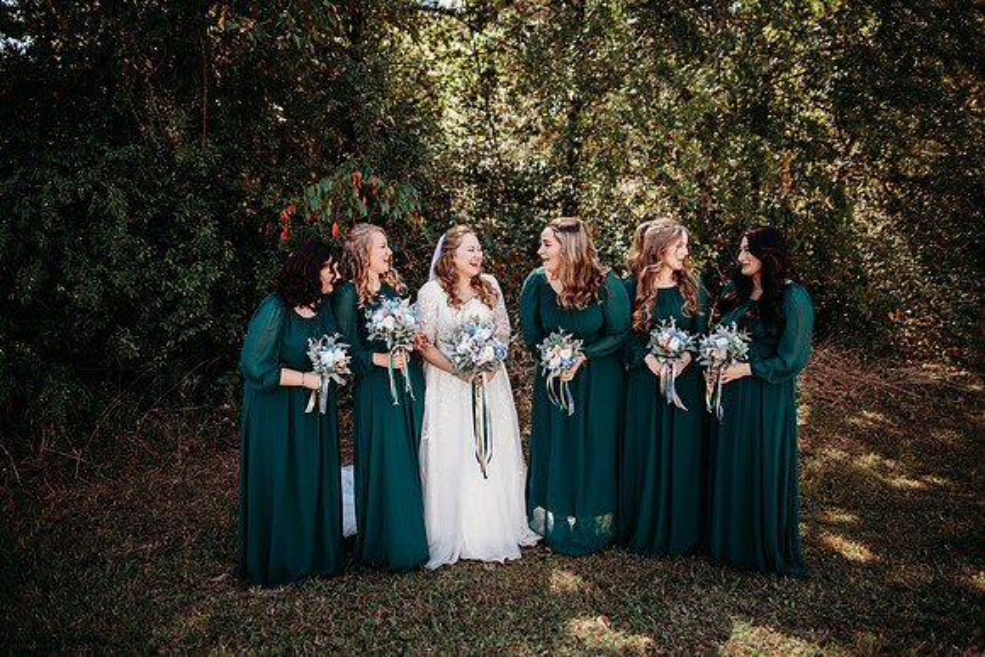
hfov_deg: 73.7
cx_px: 492
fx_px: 657
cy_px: 328
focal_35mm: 24
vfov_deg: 53.2
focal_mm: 24
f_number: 2.2
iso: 160
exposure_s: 1/800
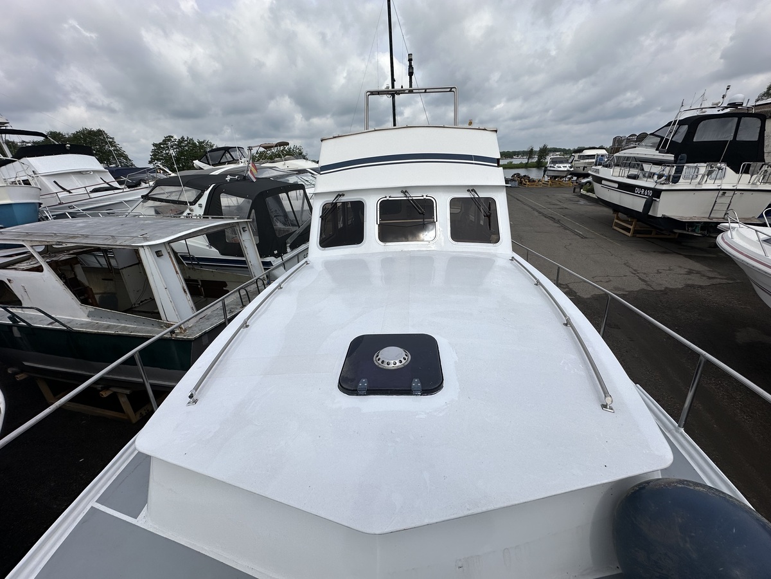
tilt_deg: -22.9
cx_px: 386
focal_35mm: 14
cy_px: 290
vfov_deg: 85.7
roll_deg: +2.4
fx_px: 312
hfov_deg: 102.1
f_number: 2.2
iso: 40
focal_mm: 2.22
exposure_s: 1/4000
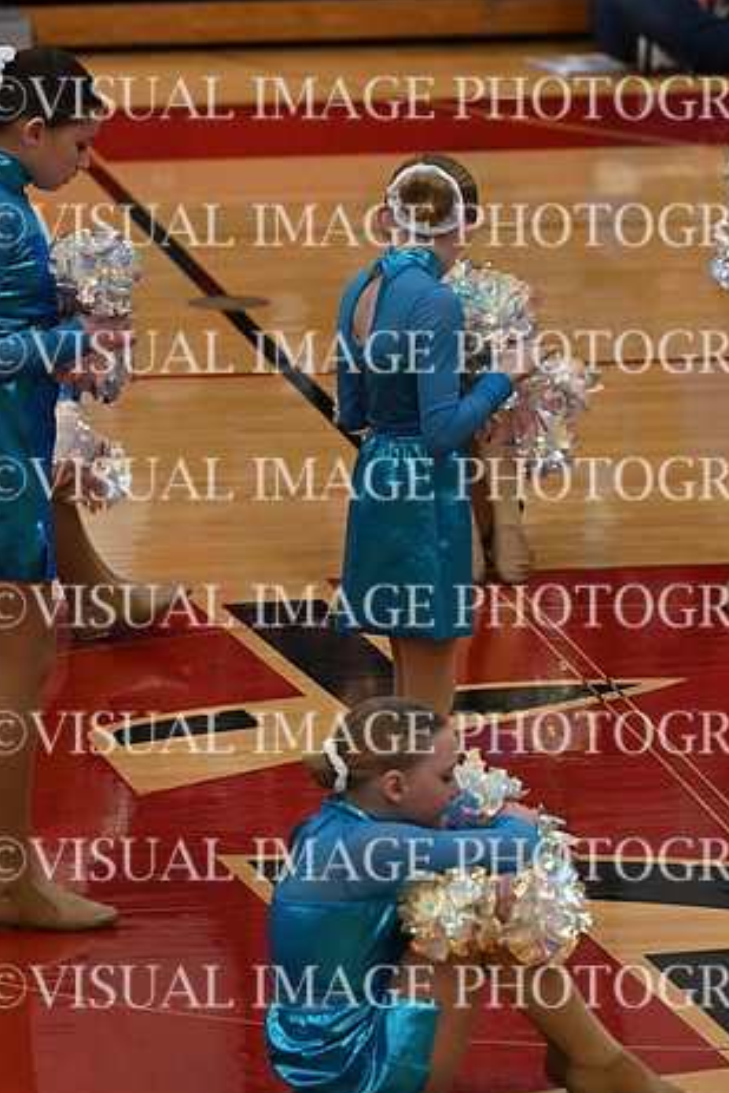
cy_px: 415
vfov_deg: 5.9
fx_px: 10531
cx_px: 438
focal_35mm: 347
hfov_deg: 4.0
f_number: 4
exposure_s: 1/500
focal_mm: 185
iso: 5000
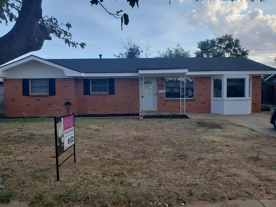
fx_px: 207
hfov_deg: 67.3
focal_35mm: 26
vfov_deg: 53.0
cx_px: 138
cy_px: 104
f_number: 2.4
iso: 50
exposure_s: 1/649
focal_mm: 4.3
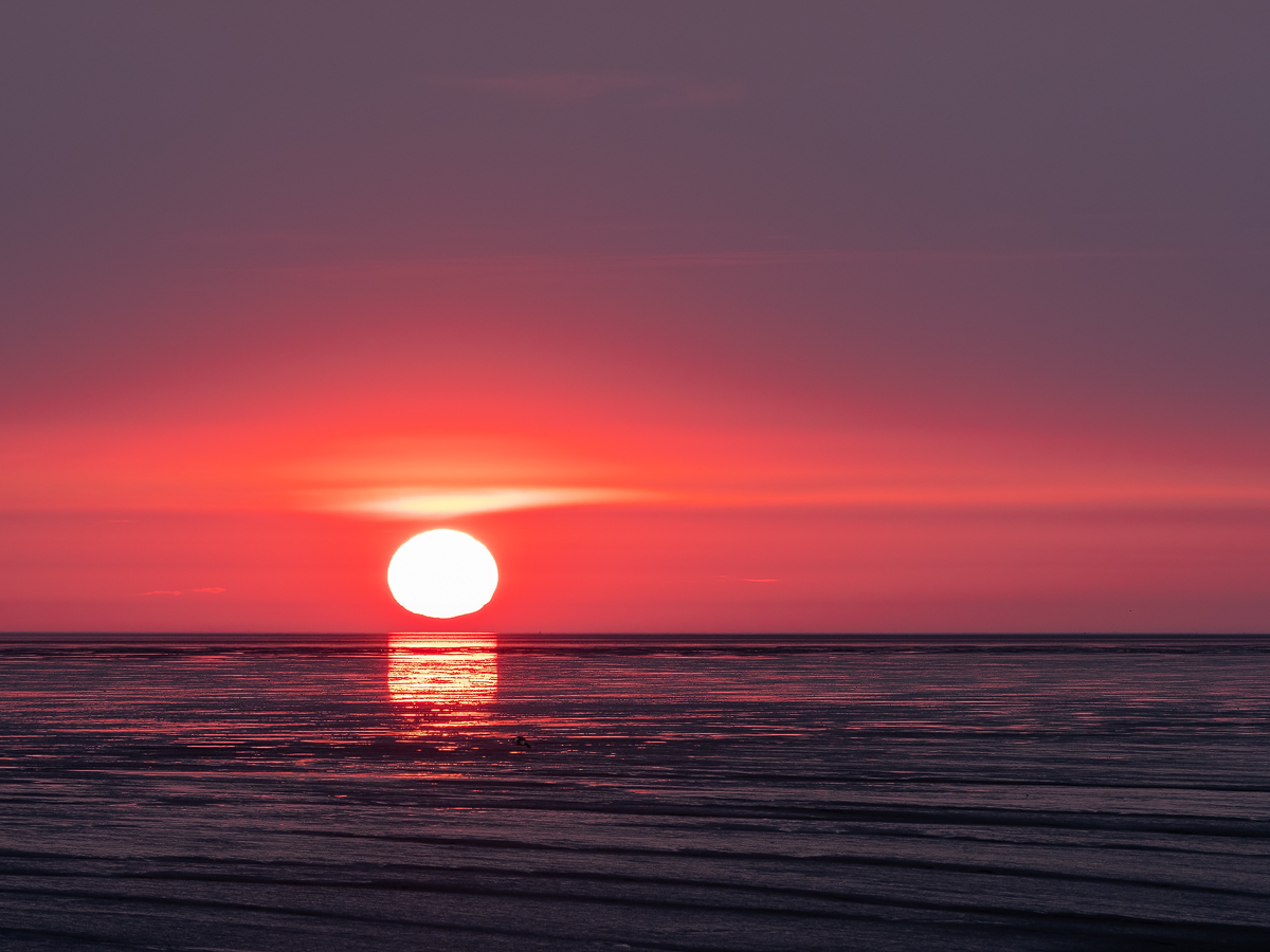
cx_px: 635
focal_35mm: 300
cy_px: 476
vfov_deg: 5.0
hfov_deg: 6.6
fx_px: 11006
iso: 500
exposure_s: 1/250
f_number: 5.6
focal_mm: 150
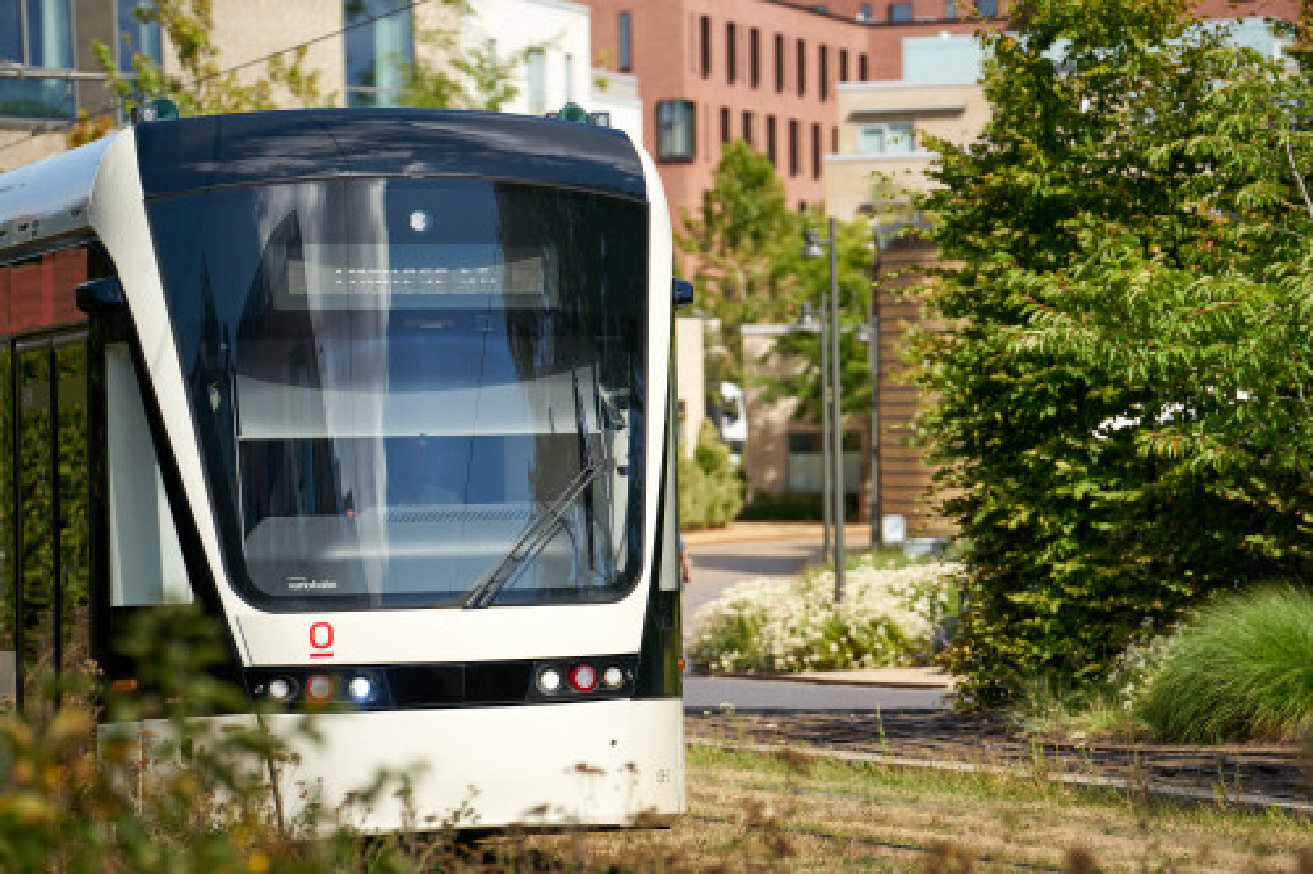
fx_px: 5359
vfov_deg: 9.3
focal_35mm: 147
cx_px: 656
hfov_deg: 14.0
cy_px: 437
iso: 250
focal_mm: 147
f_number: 4
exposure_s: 1/3000
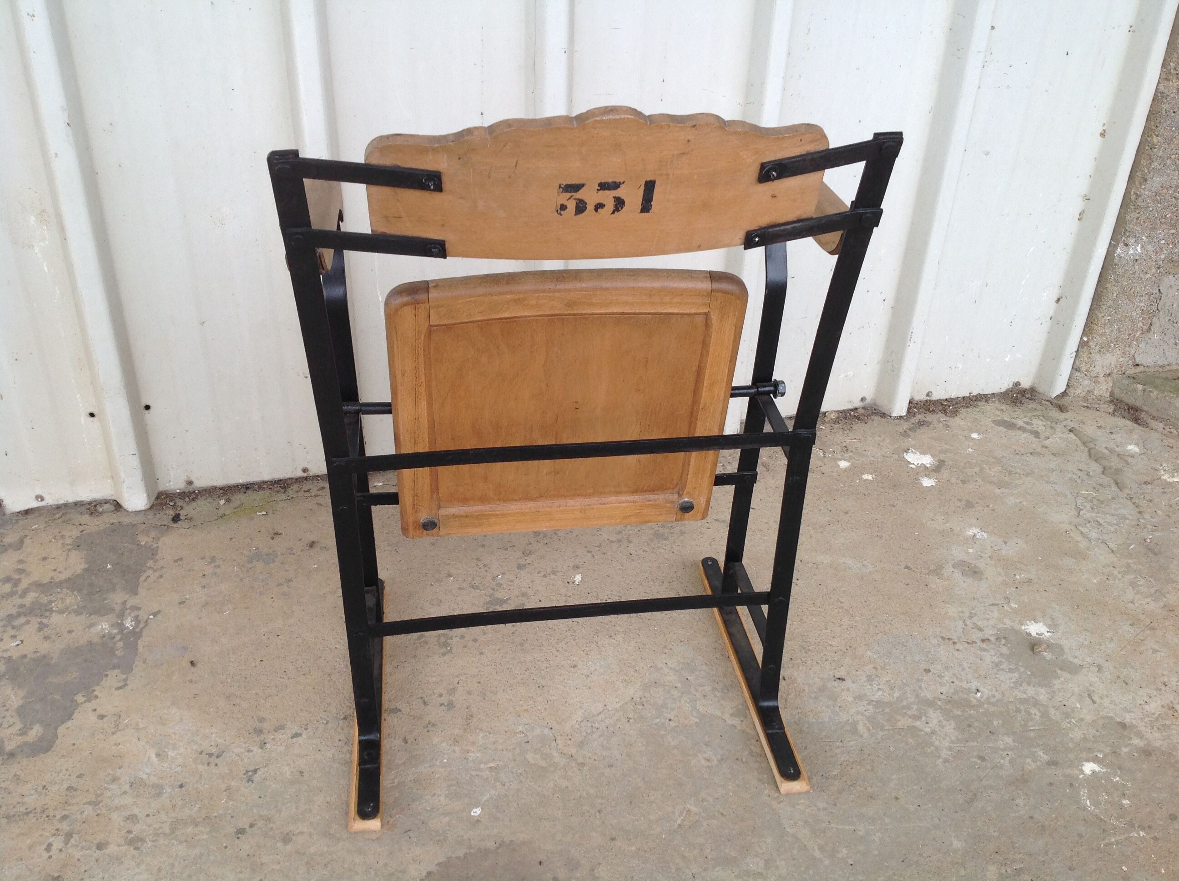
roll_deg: -3.1
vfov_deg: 40.6
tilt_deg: -29.7
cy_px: 440
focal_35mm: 35
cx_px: 590
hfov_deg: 52.7
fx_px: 1190
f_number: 2.4
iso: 50
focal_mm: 4.28
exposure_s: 1/227
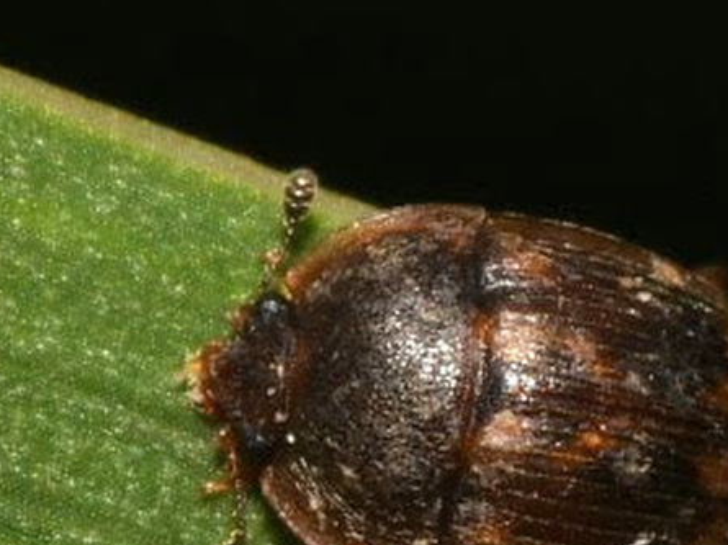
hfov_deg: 6.1
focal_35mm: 327
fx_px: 6872
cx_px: 507
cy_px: 412
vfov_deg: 4.5
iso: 250
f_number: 32
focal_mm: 105
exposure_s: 1/60
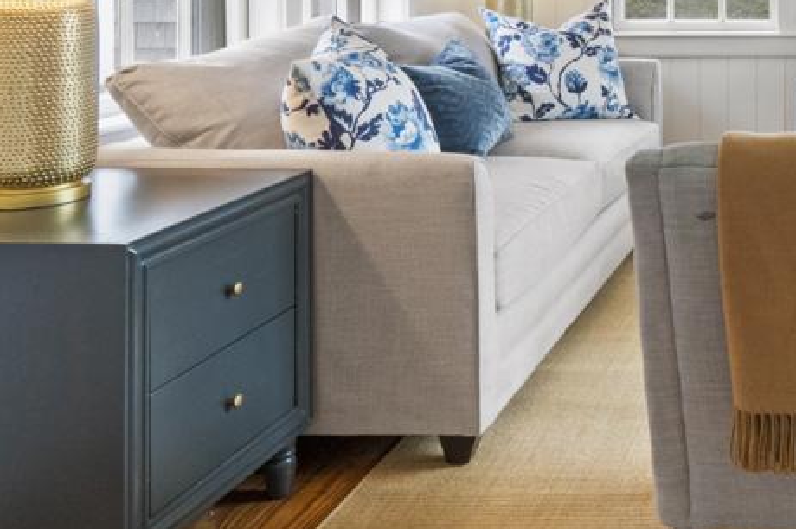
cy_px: -5
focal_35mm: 47
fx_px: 1038
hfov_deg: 35.2
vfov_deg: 27.0
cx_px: 898
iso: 1000
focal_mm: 12
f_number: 11
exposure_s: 1/8
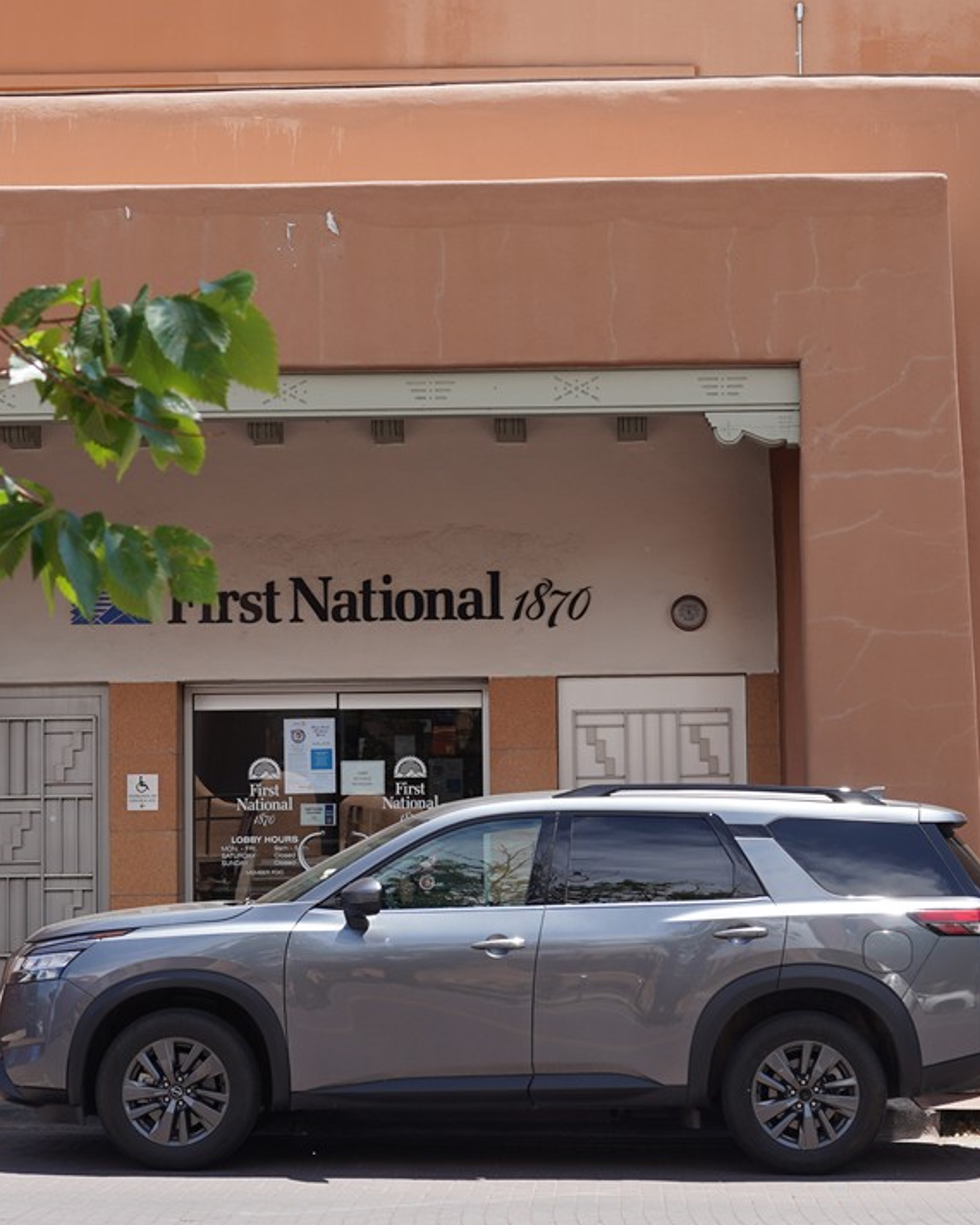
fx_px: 3153
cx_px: 631
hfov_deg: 17.6
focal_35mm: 87
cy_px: 540
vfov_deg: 22.0
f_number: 9
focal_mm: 33
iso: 100
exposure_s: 1/100
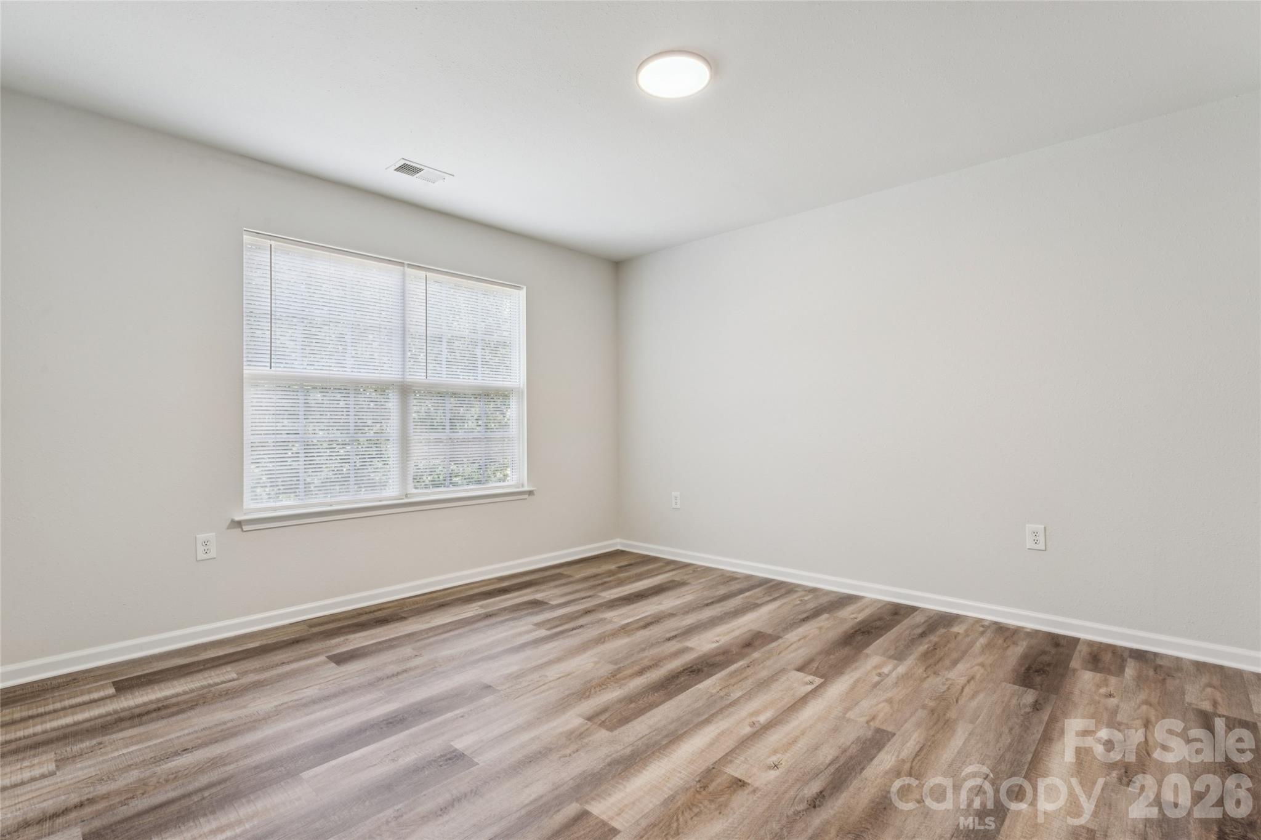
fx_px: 588
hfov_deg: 94.0
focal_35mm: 17
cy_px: 420
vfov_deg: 71.1
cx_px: 630
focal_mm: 16.8
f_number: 13
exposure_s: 1/5
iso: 100
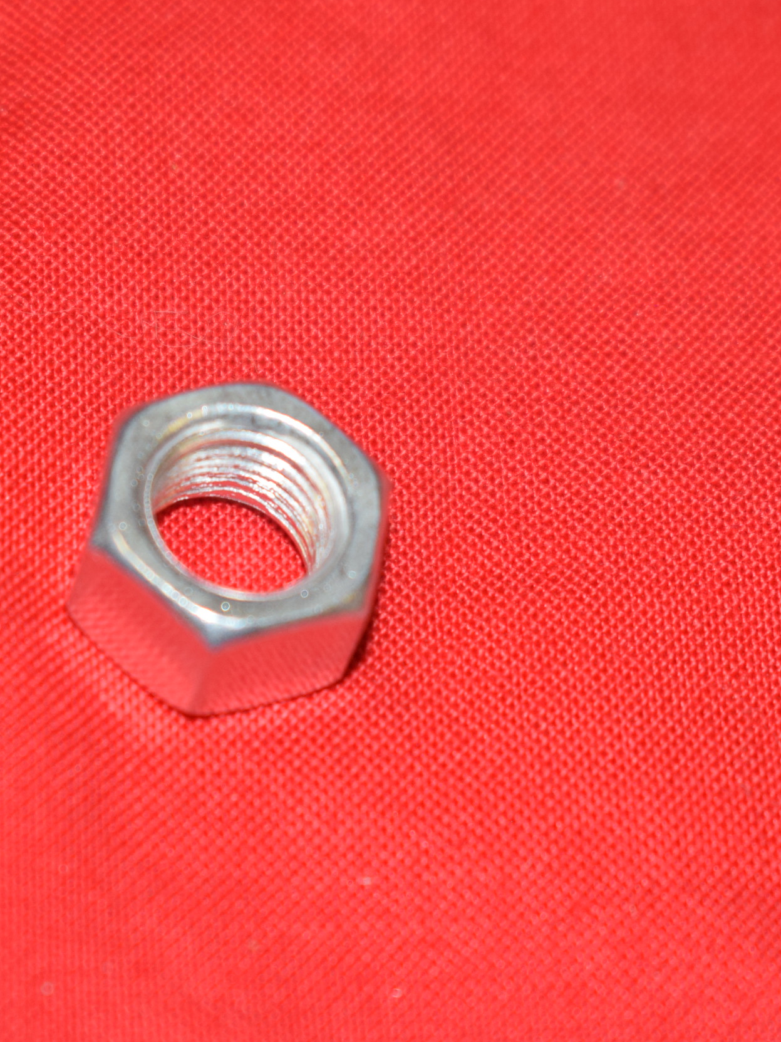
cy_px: 593
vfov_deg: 13.8
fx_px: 4298
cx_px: 271
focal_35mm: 143
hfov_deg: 10.4
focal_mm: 55
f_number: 5.6
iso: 500
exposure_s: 1/60
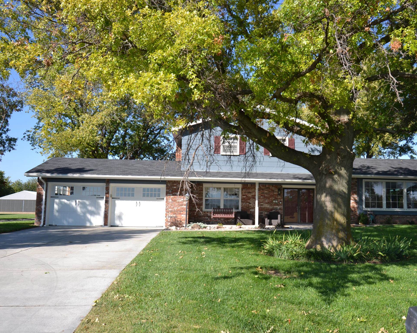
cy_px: 167
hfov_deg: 52.6
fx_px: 420
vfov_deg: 43.4
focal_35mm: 34
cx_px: 244
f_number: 7.1
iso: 100
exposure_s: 1/200
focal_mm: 20
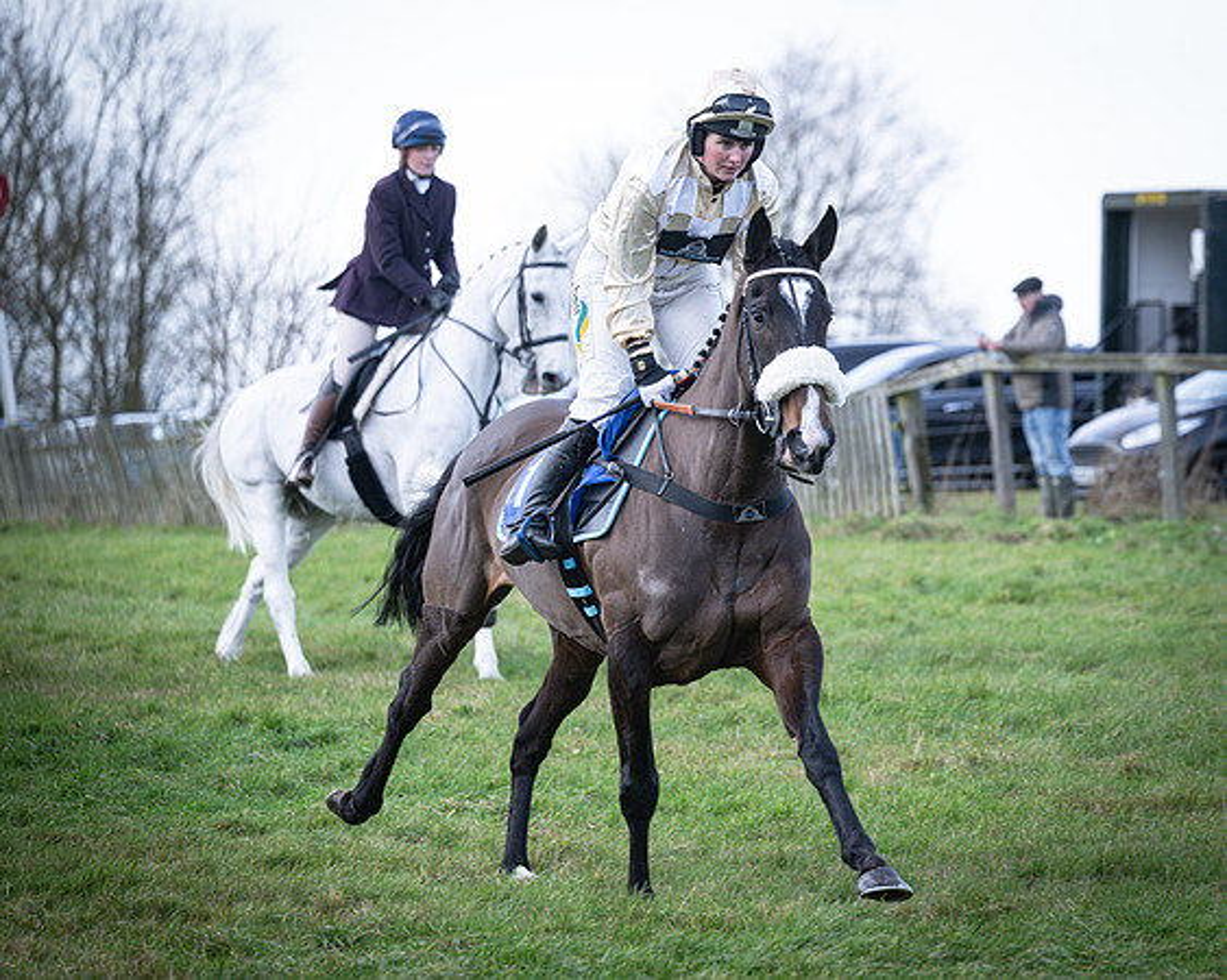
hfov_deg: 10.0
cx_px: 864
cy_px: 409
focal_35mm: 193
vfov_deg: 8.0
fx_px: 6992
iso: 400
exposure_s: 1/800
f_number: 4
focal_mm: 145
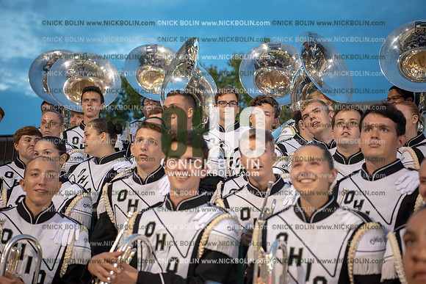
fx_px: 828
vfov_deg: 19.5
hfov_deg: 28.8
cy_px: 142
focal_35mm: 70
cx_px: 213
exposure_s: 1/100
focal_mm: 70
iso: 3200
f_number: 3.2
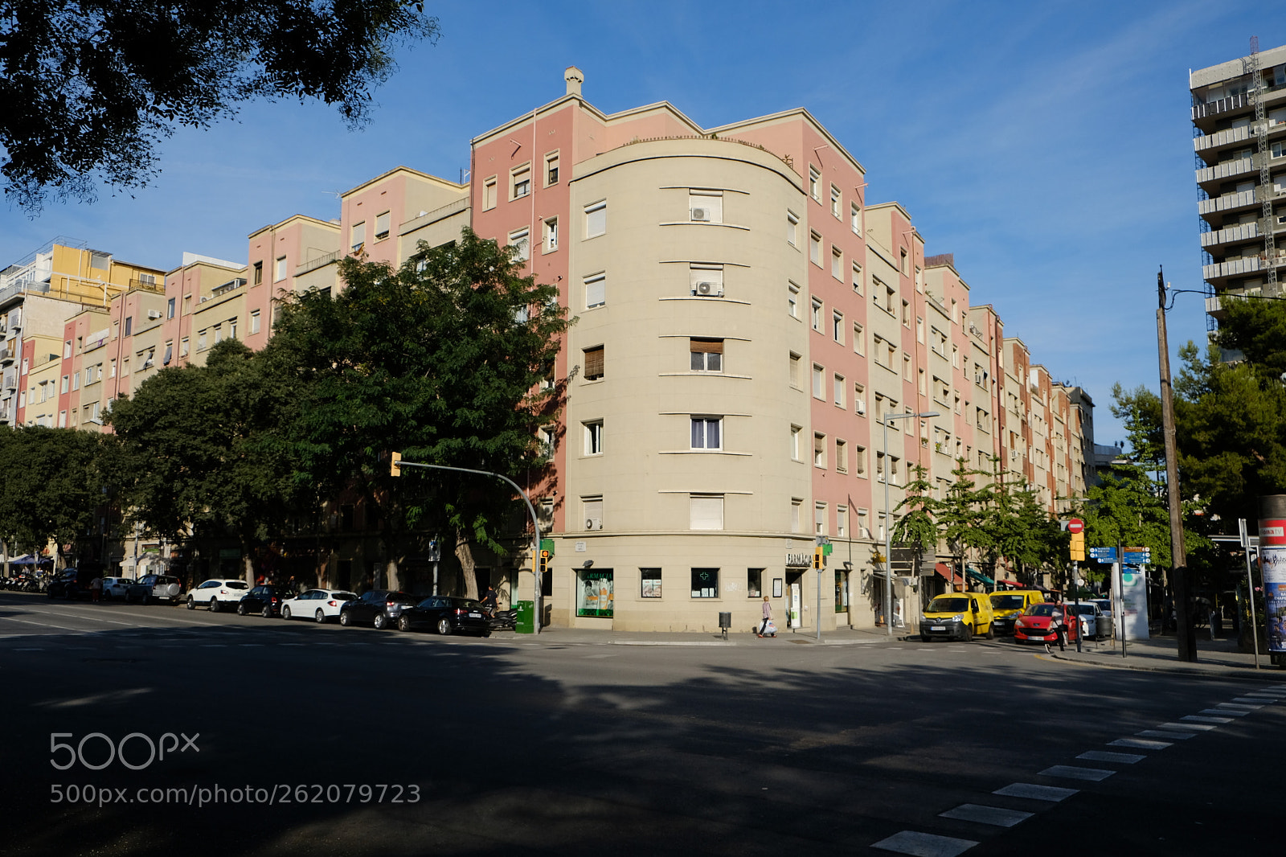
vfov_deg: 46.4
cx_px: 643
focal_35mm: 28
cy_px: 428
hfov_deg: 65.5
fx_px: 1000
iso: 400
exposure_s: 1/1500
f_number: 6.4
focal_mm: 18.8
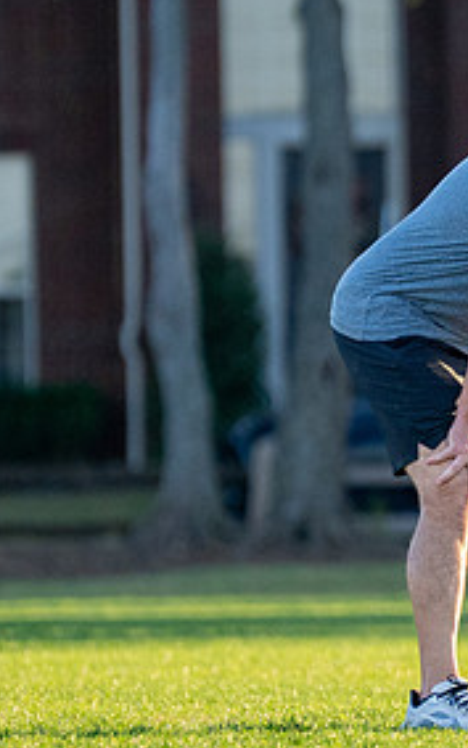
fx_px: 19071
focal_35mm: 935
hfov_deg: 1.4
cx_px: 760
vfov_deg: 2.2
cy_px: 324
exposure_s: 1/1600
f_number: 2.8
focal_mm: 200
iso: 320
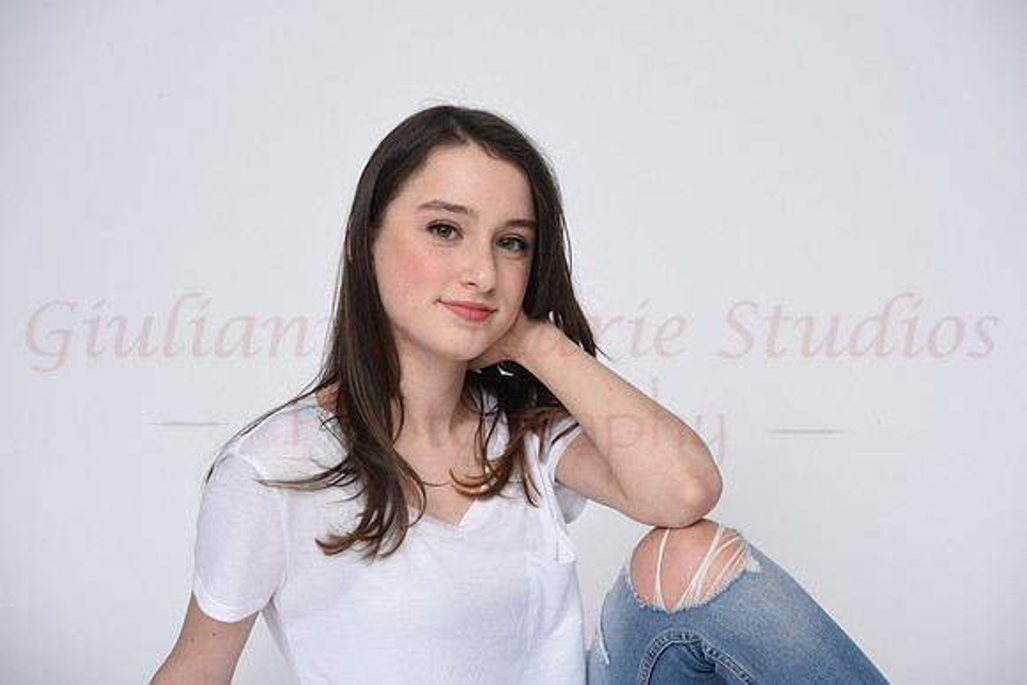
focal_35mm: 55
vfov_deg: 24.6
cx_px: 514
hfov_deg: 36.2
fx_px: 1569
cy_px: 342
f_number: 9
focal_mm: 55
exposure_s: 1/125
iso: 160
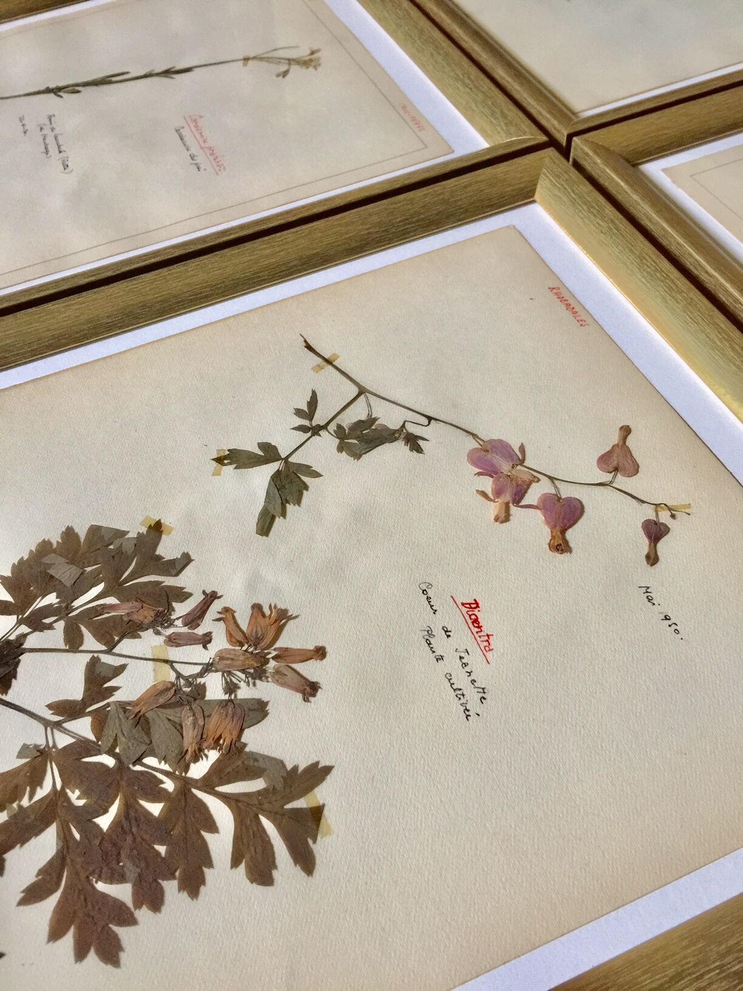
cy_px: 496
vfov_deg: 61.7
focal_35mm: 29
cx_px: 372
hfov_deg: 48.2
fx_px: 830
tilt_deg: -50.4
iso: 125
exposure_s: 1/17
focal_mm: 4.15
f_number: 2.2
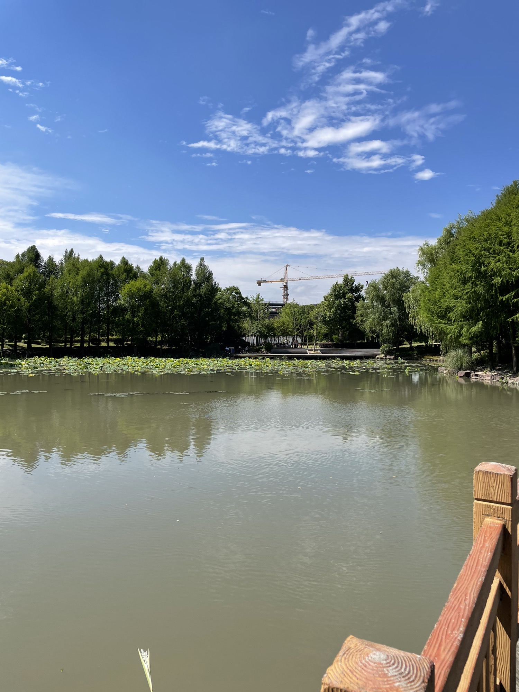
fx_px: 520
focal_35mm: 26
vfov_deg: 67.3
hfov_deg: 53.1
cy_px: 346
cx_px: 260
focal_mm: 4.2
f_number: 1.6
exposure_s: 1/4292
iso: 32
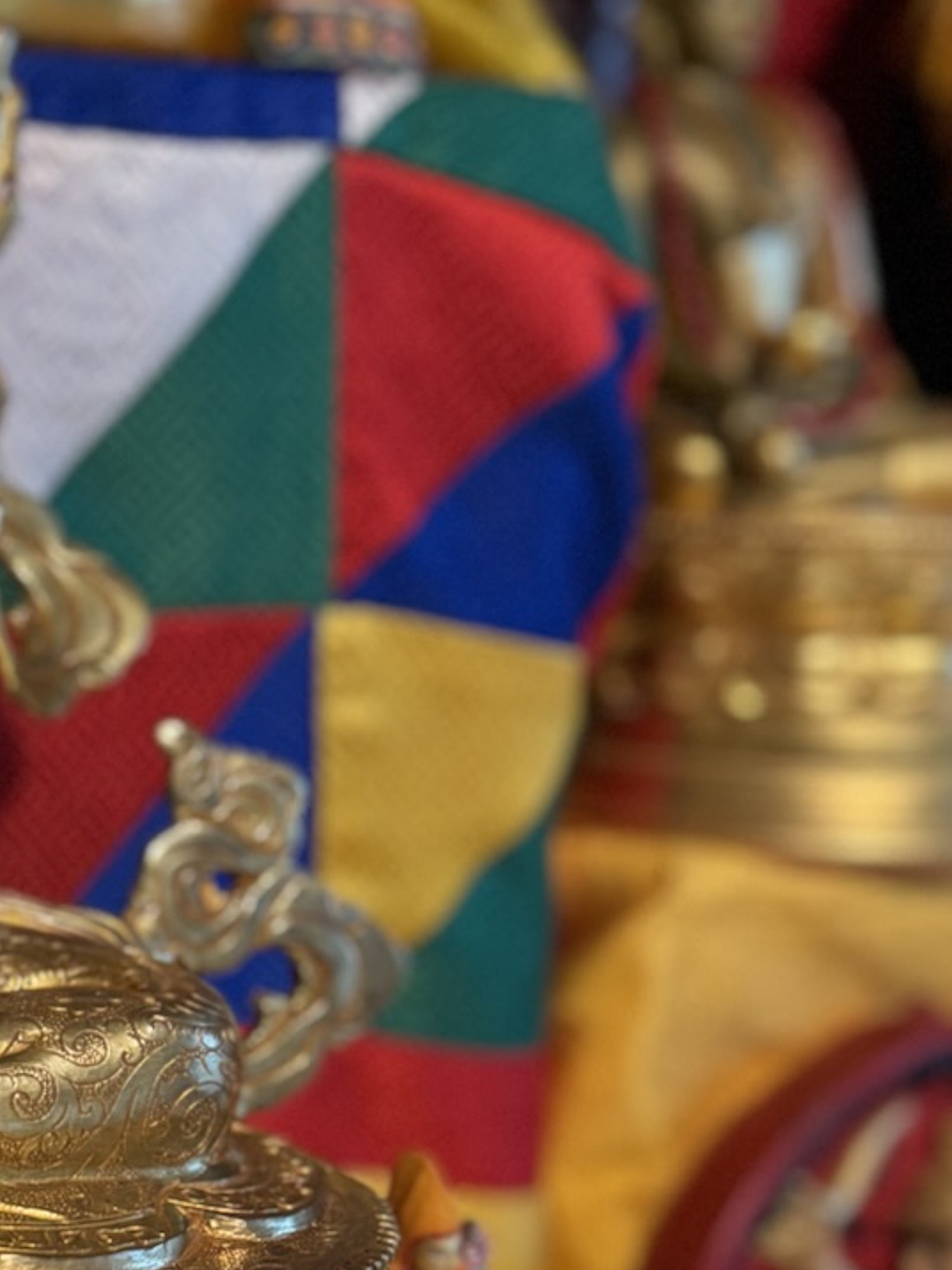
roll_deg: -1.4
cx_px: -176
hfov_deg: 20.6
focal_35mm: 67
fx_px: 2457
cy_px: 791
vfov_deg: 28.9
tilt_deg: -11.4
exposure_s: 1/60
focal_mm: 6.76
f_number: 1.78
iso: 320
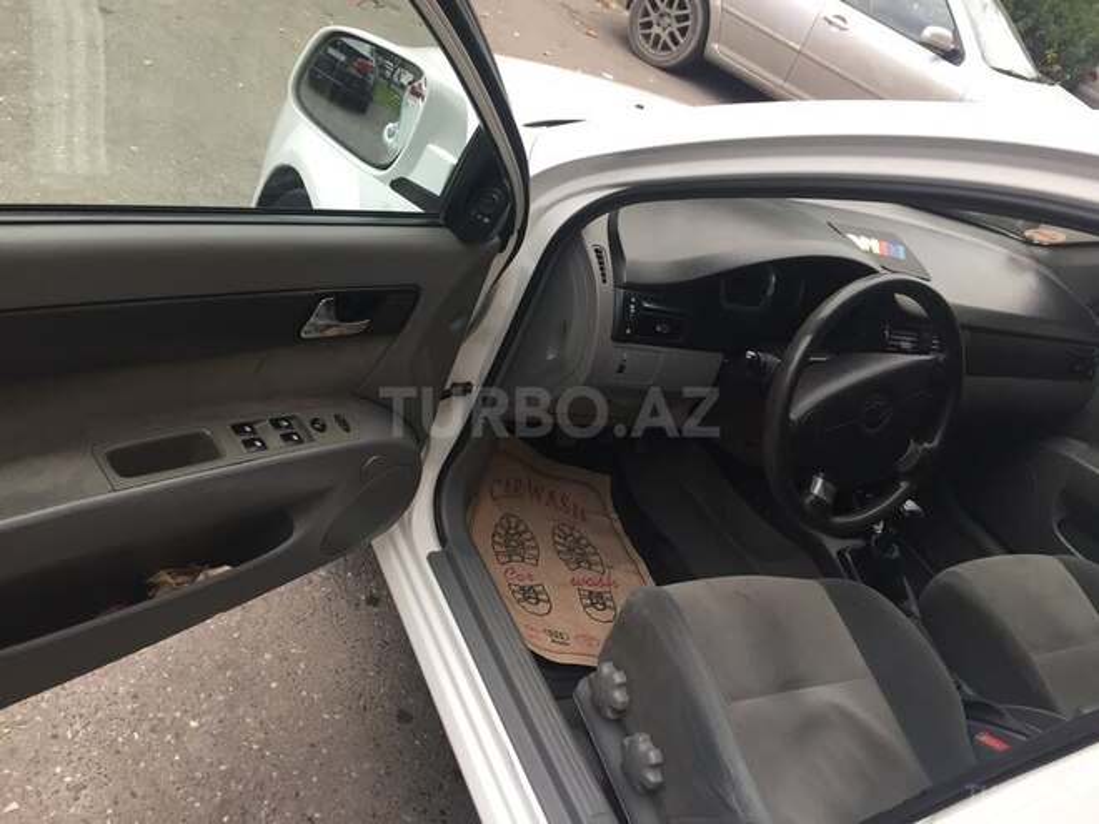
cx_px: 550
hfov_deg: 61.7
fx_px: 921
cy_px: 412
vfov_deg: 48.2
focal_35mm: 29
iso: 32
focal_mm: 4.15
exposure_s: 1/33
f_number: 2.2
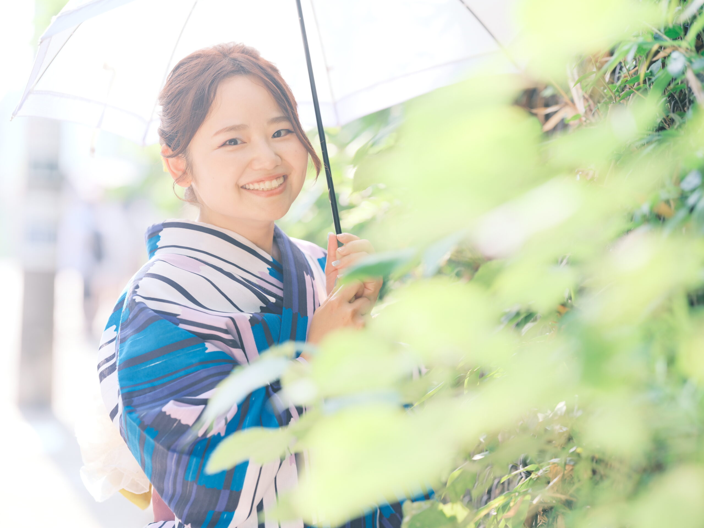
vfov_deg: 17.0
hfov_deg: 22.5
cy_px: 264
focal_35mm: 87
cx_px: 352
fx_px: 1769
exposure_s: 1/250
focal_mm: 110
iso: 640
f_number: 2.8
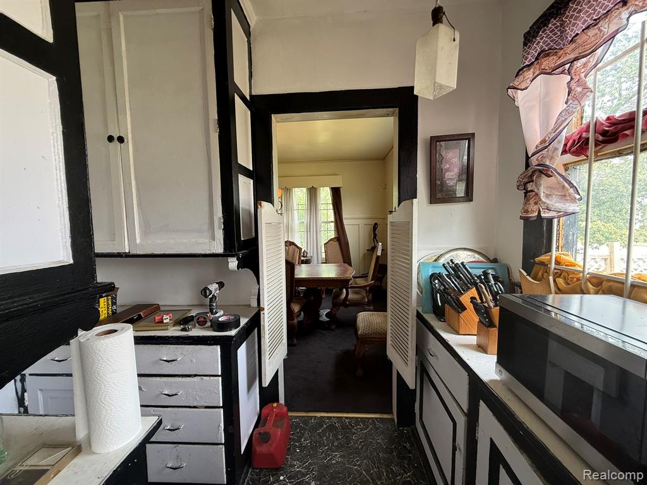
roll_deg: +1.0
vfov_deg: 85.7
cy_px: 242
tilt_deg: -2.8
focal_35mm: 14
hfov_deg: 102.1
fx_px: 262
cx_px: 324
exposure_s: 1/99
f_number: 2.2
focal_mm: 2.22
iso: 160
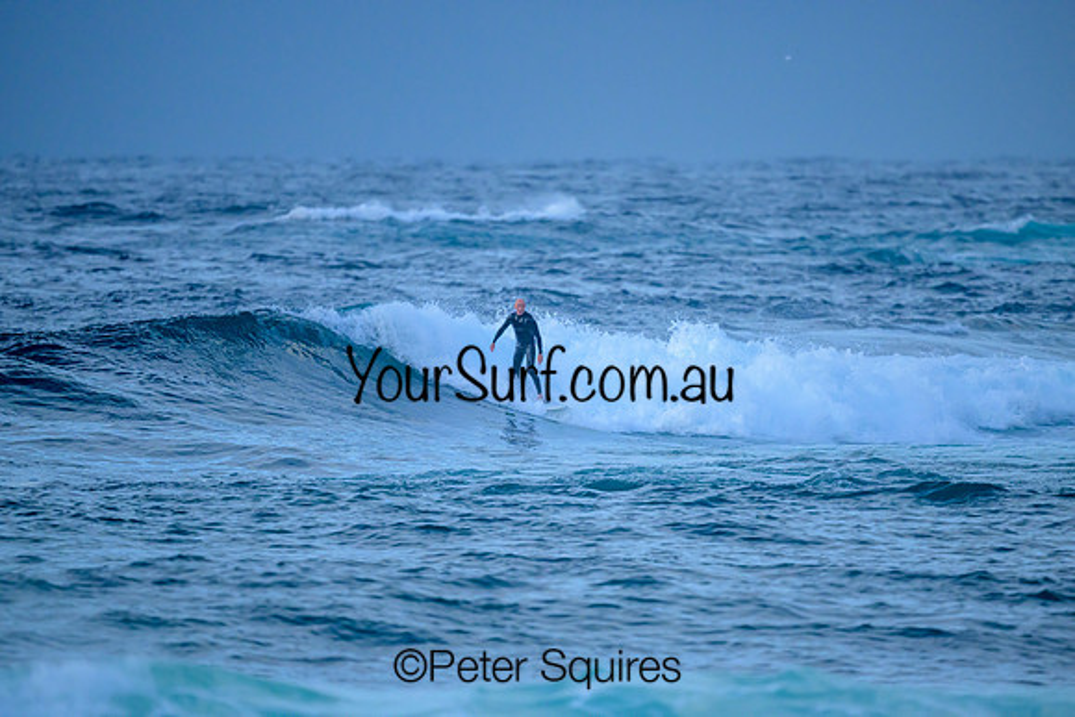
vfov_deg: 1.7
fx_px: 23893
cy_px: 358
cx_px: 538
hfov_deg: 2.6
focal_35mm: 800
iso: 2000
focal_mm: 800
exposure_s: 1/2000
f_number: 6.3
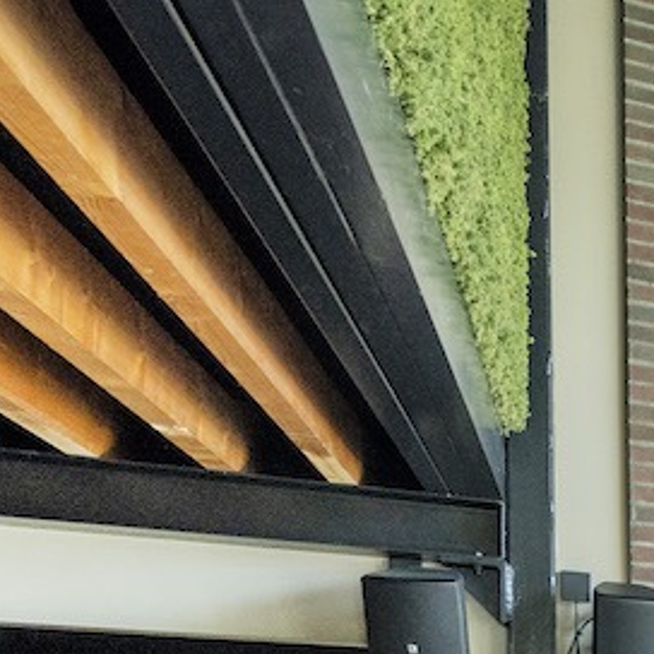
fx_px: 1197
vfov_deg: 28.2
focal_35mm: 56
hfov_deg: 21.7
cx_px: 1125
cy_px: 696
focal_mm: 14
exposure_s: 1/160
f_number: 4
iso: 400
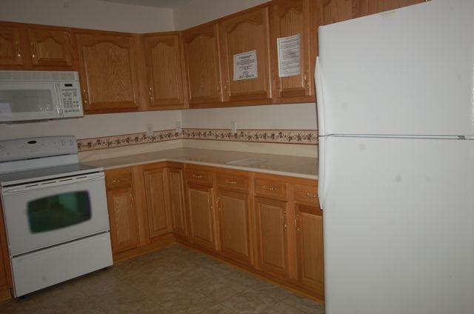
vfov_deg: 43.4
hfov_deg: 62.0
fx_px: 394
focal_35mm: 30
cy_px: 157
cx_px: 237
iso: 400
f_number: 5.6
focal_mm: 20
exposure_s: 1/60
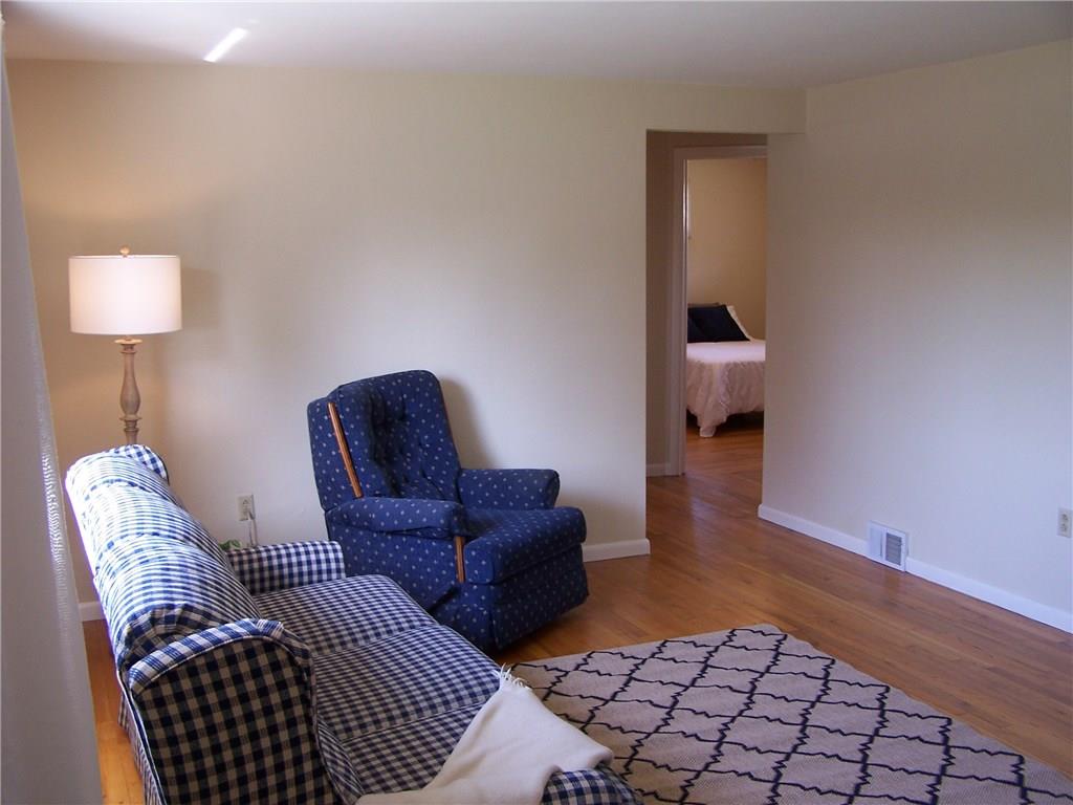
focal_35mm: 38
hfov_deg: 49.0
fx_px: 1178
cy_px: 402
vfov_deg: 37.7
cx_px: 536
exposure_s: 1/30
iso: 100
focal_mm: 6.3
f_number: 2.8
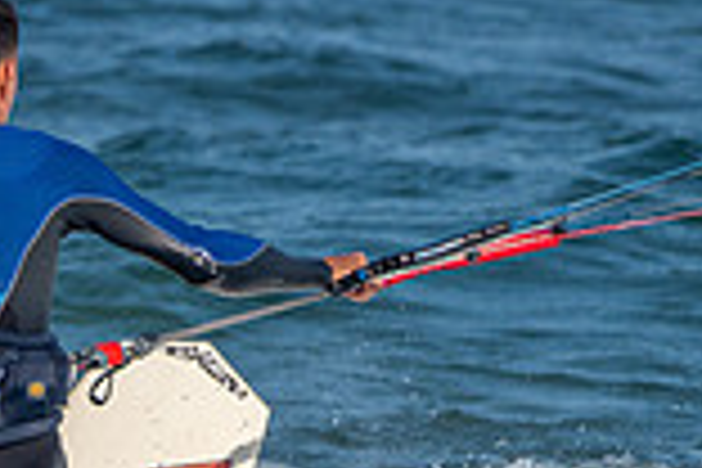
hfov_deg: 1.8
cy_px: 749
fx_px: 22462
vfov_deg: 1.2
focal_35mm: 1152
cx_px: 148
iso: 250
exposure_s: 1/4000
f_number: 5.6
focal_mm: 310
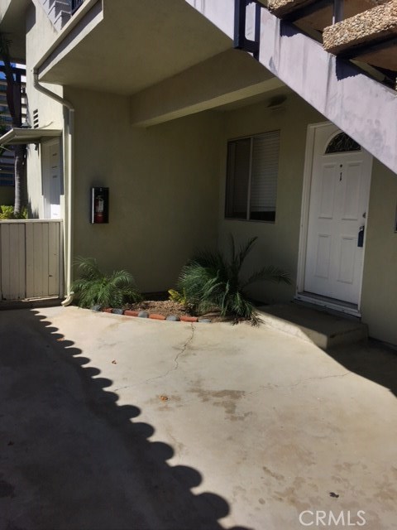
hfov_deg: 48.2
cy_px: 265
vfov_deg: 61.7
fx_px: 443
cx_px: 198
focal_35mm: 29
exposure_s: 1/4274
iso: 25
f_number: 2.2
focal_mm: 4.15
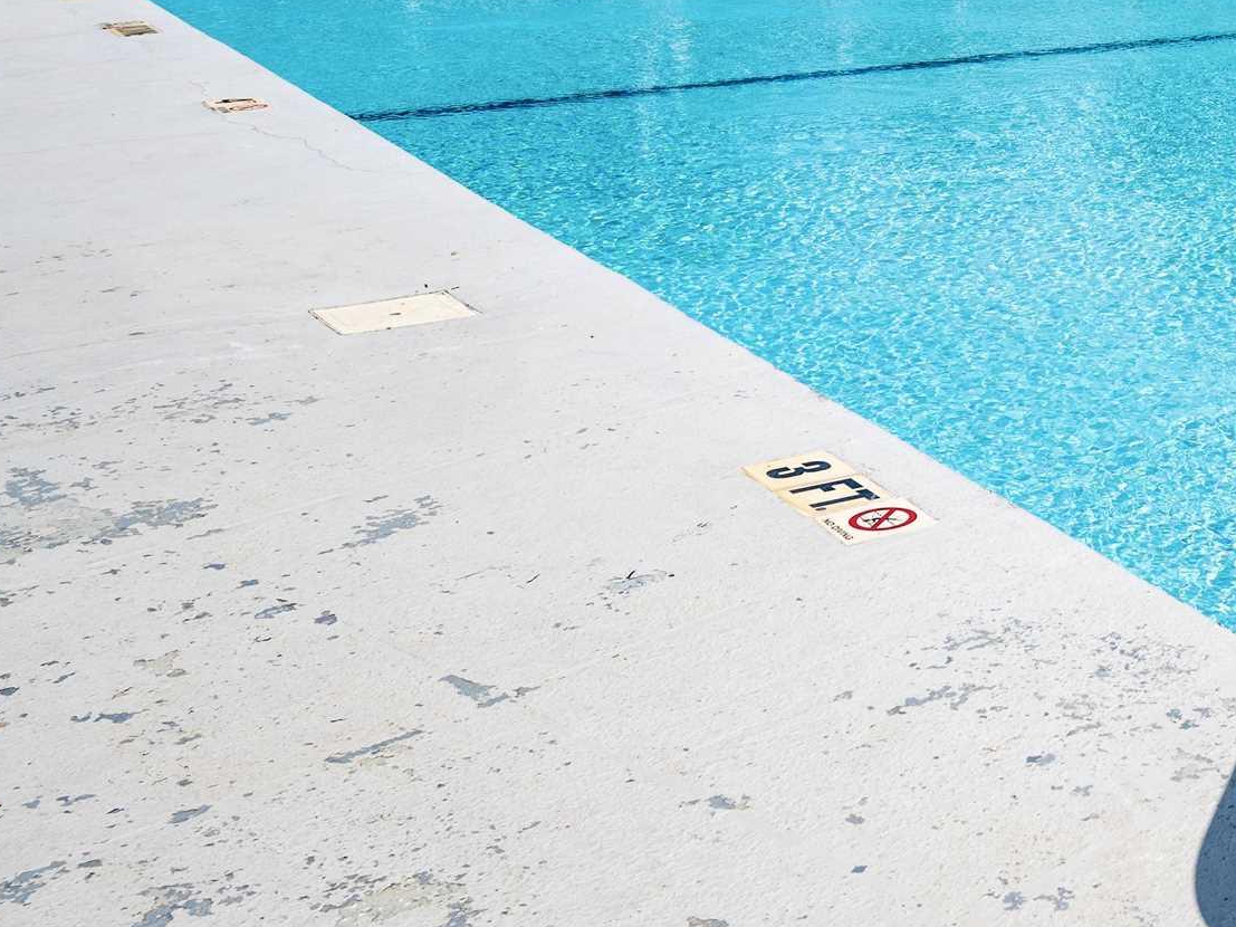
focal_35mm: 64
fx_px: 2285
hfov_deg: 26.1
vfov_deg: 22.0
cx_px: 1577
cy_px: -13
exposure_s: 1/320
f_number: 9
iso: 100
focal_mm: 24
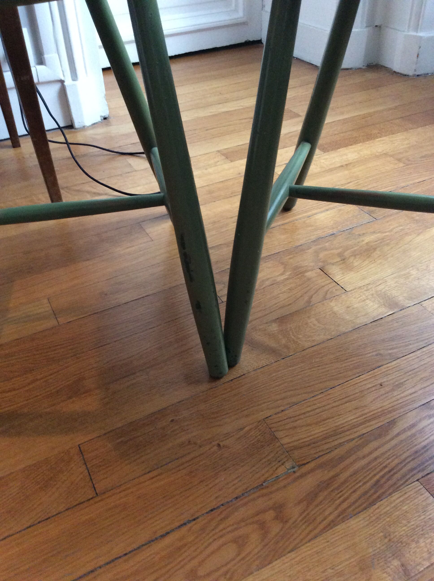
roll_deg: +0.8
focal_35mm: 32
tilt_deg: -37.0
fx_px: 536
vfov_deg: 56.9
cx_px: 217
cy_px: 290
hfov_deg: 44.1
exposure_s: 1/25
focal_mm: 3.3
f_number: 2.4
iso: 250
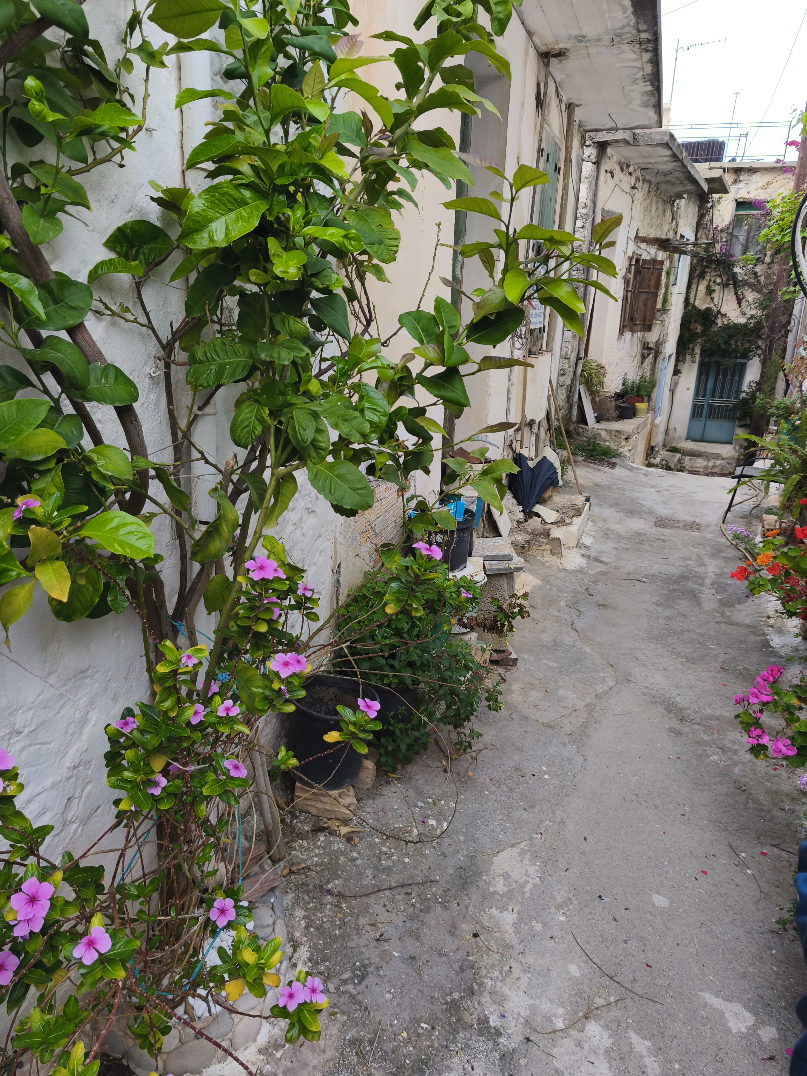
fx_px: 746
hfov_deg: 56.8
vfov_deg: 71.6
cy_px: 531
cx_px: 392
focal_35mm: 24
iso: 80
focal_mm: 5.35
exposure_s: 1/436
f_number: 1.7
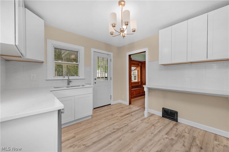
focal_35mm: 14
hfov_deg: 104.3
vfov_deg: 81.1
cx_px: 114
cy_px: 76
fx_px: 89
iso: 100
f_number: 8
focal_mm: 14
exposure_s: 1/6
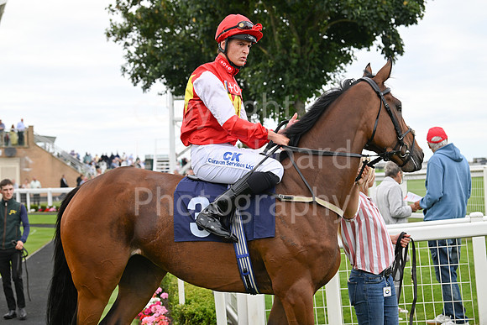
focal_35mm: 70
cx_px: 244
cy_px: 162
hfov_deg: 28.8
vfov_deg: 19.5
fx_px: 947
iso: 1000
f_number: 5
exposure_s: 1/1250
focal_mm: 70
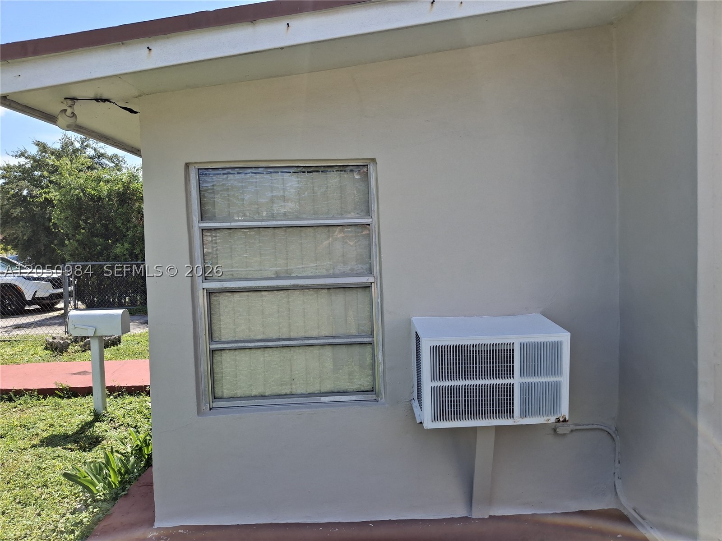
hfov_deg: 69.4
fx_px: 521
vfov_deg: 54.9
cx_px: 361
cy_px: 270
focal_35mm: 25
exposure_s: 1/1122
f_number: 1.8
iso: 32
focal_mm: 4.69
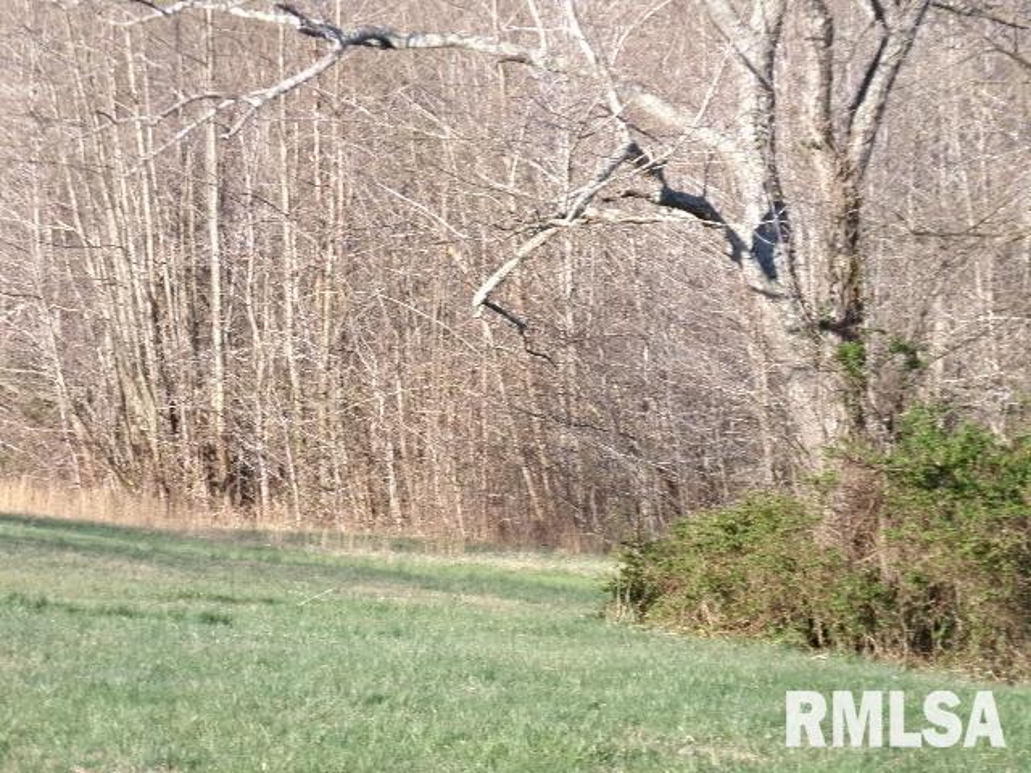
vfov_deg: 6.7
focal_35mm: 223
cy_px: 386
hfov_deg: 8.9
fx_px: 6642
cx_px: 516
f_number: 5.9
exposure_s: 1/140
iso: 100
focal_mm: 40.1
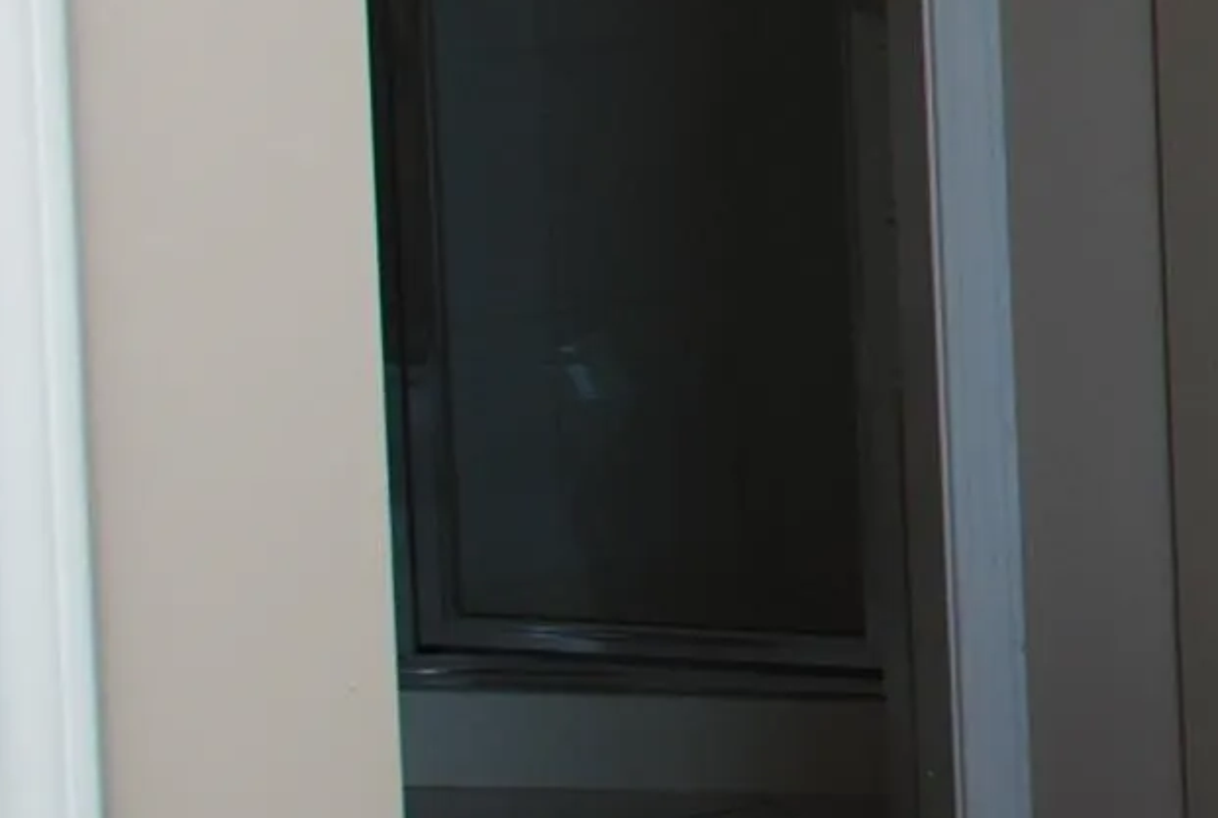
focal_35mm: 140
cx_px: 2824
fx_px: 4747
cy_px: -188
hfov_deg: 12.1
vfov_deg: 9.7
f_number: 5.6
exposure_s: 1/125
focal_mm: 20
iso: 200
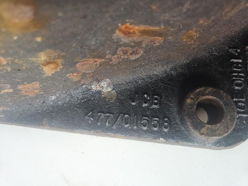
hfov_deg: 73.9
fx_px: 165
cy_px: 93
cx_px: 124
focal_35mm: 23
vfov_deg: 58.9
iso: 1000
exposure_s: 1/100
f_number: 1.8
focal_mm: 5.4
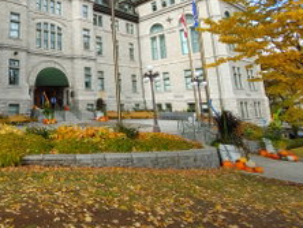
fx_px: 237
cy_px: 64
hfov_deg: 58.6
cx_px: 48
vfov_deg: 49.9
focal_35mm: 27
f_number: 2.2
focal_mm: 1.6
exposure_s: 1/340
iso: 50
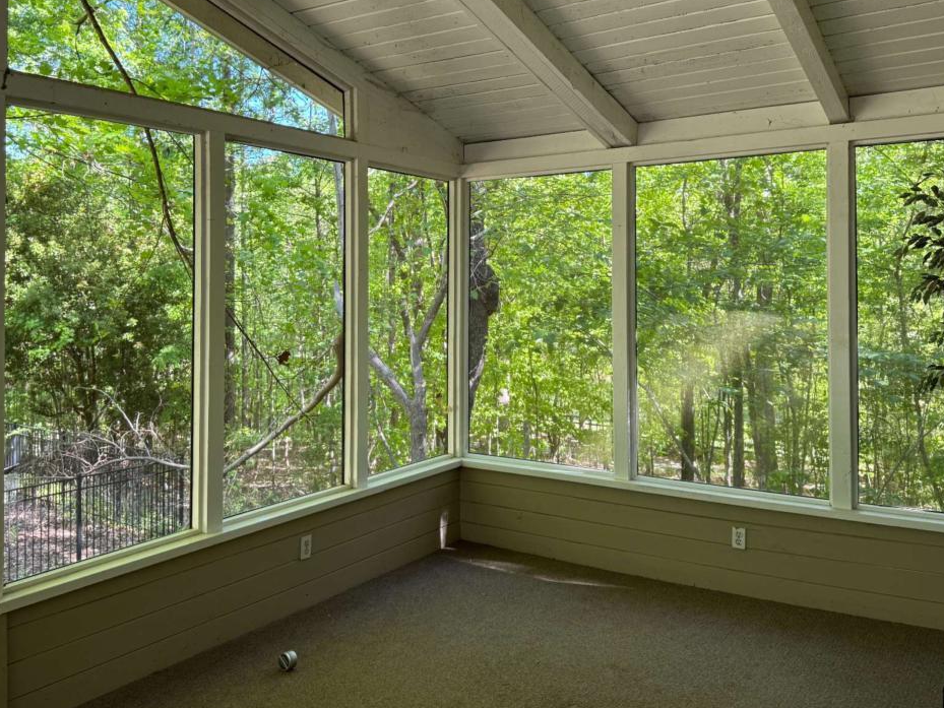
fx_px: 845
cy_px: 263
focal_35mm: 31
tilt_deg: +0.9
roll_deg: +0.3
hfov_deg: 58.3
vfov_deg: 45.1
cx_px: 459
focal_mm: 6.76
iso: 100
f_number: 1.78
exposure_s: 1/121
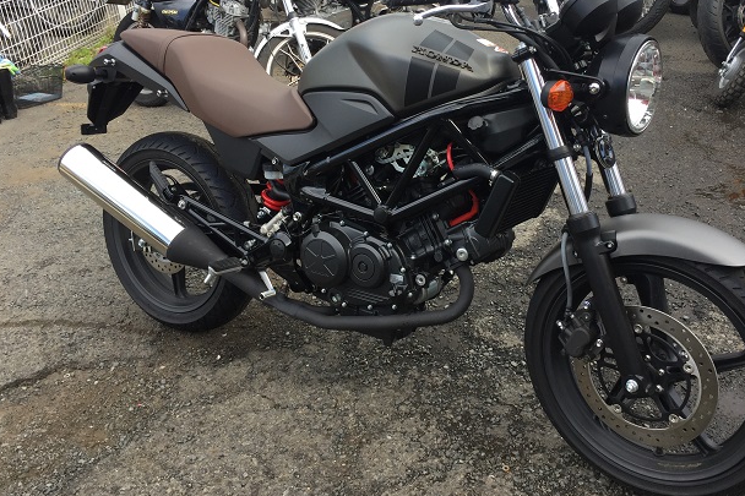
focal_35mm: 35
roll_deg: +4.6
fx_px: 724
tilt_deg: -26.2
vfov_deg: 37.7
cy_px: 209
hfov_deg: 54.3
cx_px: 422
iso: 32
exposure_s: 1/341
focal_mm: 4.15
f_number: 2.2
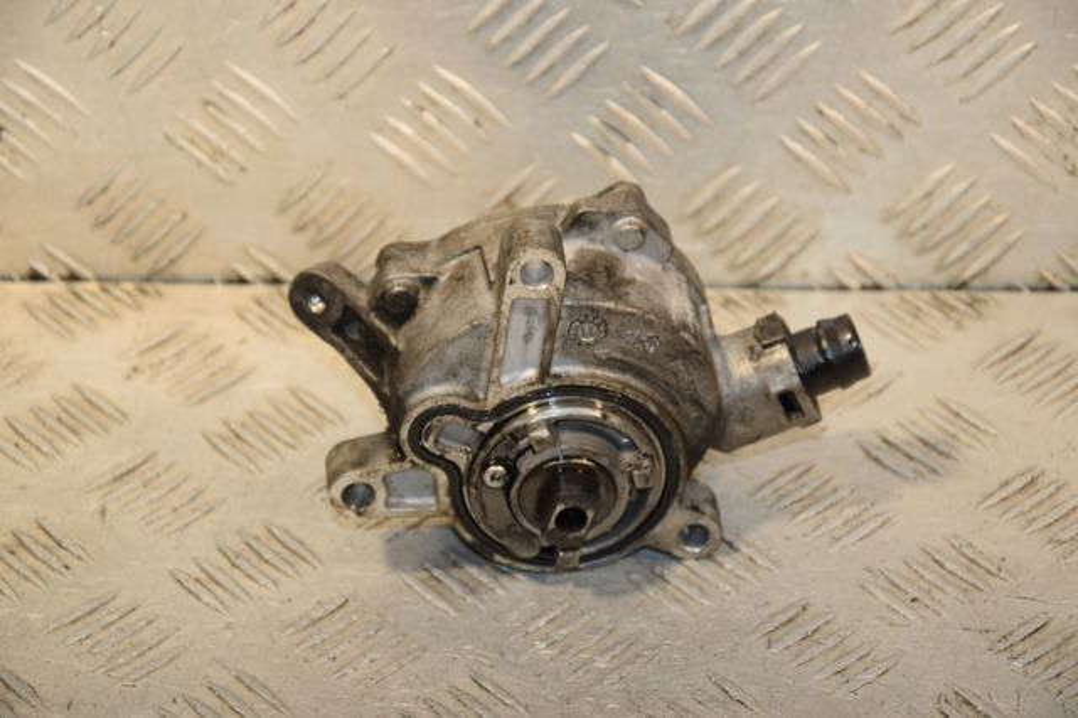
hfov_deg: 16.1
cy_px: 359
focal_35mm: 128
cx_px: 539
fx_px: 3816
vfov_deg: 10.7
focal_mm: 85
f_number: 6.3
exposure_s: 1/200
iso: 800
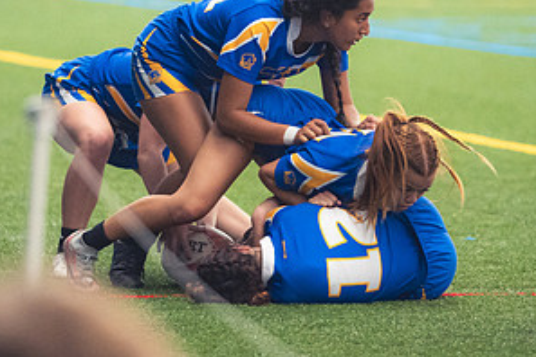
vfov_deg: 2.3
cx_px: 215
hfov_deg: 3.5
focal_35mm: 586
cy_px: 99
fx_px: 8724
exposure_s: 1/320
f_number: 2.8
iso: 3200
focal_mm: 200
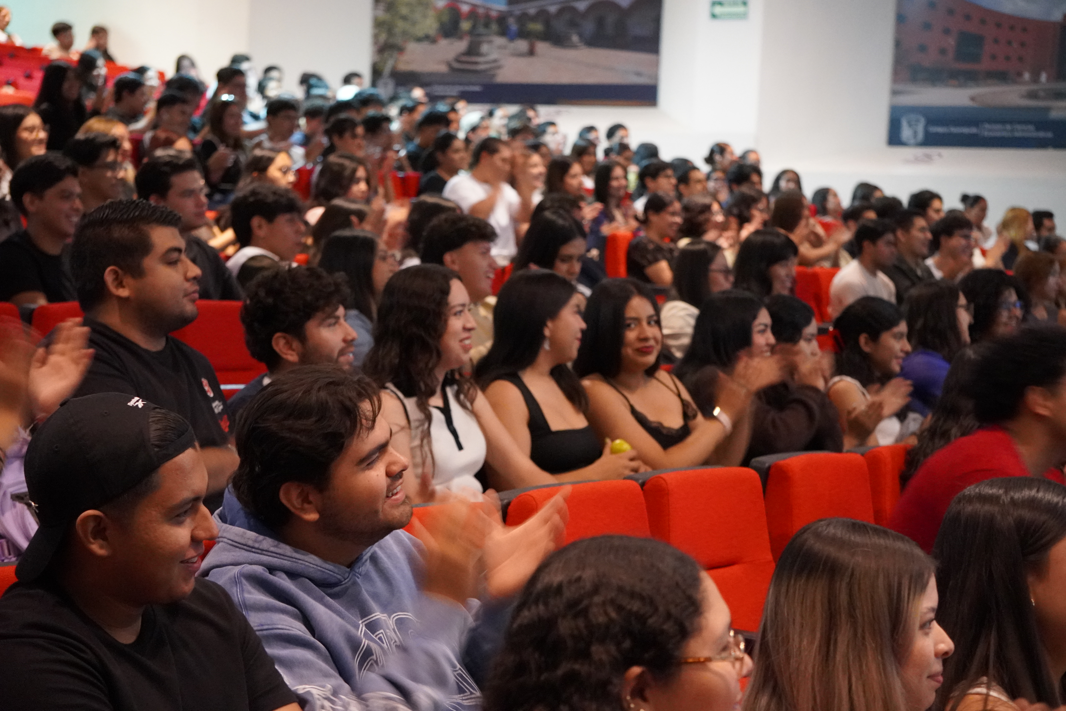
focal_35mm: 82
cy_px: 356
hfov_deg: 24.6
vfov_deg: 16.6
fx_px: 2443
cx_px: 533
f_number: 4.5
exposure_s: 1/15
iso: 6400
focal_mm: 55
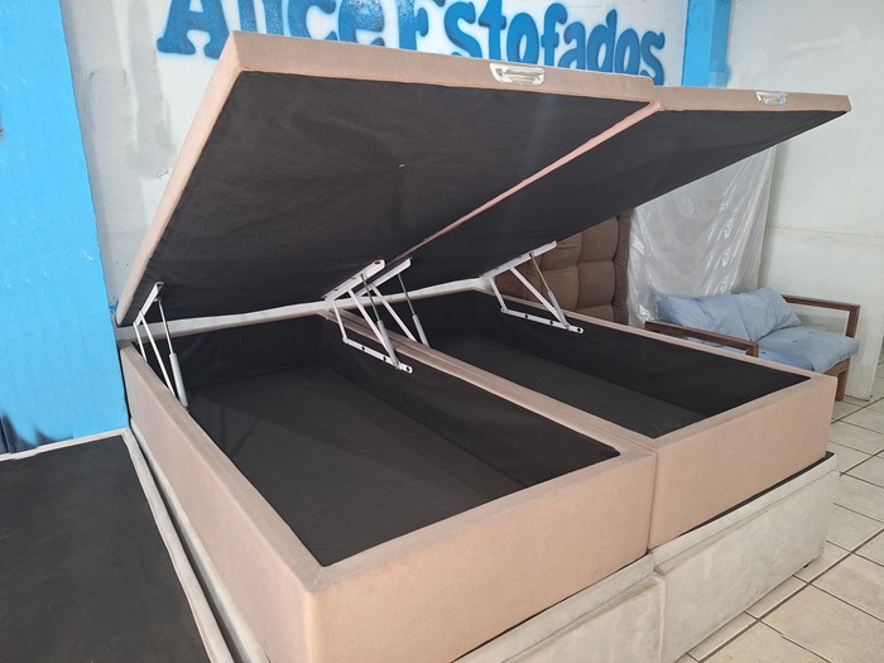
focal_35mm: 23
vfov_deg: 58.9
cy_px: 332
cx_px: 442
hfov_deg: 73.9
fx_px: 587
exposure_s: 1/30
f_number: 1.8
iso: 250
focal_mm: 5.54
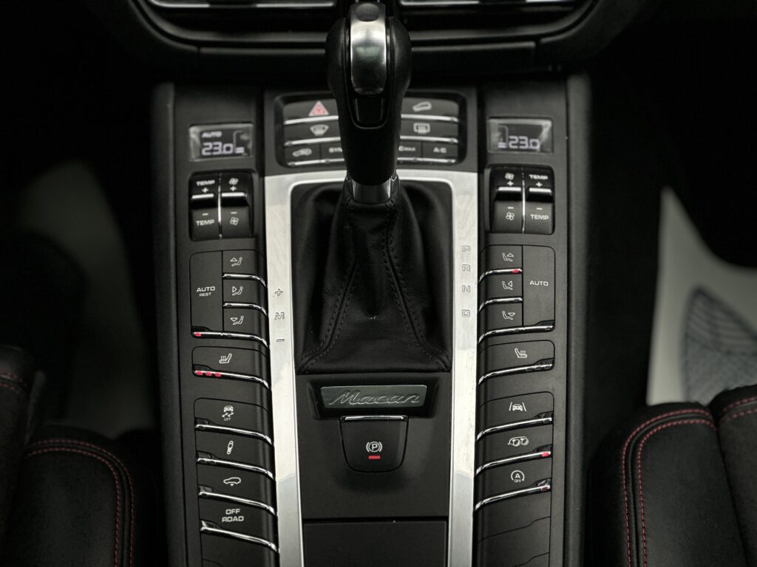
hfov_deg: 25.3
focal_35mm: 77
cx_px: 378
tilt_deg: -42.8
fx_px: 1684
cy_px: 284
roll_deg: +0.2
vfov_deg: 19.1
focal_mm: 9
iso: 40
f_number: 2.8
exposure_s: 1/121
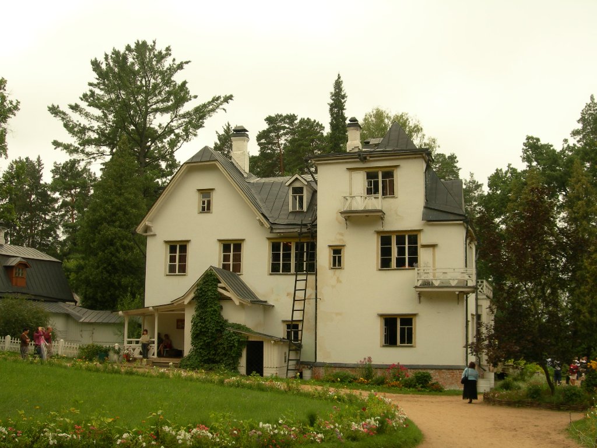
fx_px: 707
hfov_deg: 45.8
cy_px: 224
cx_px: 298
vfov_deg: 35.1
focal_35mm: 41
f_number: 4.9
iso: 50
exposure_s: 1/321
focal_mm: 8.5
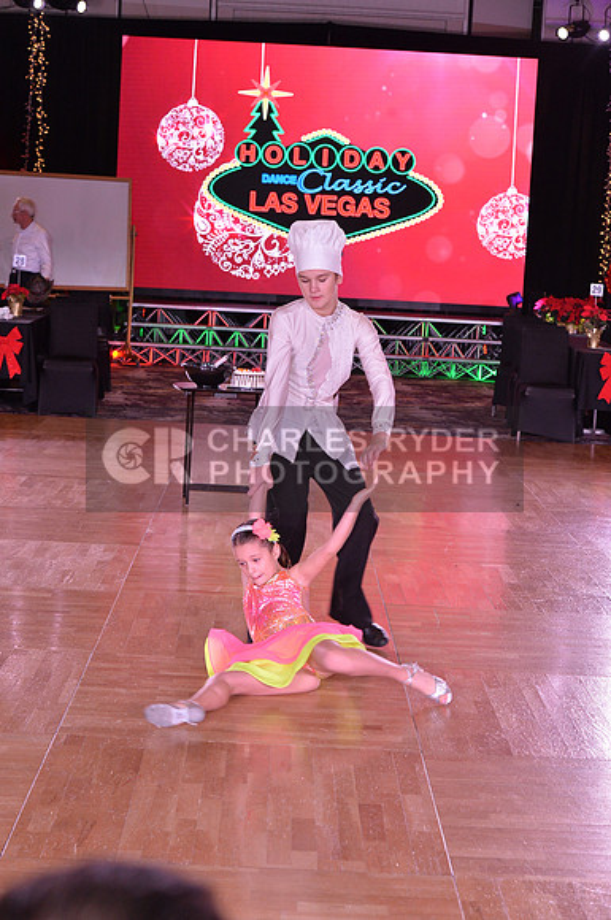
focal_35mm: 78
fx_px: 1992
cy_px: 460
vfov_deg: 26.0
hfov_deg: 17.4
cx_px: 306
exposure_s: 1/250
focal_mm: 78
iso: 2000
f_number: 6.3
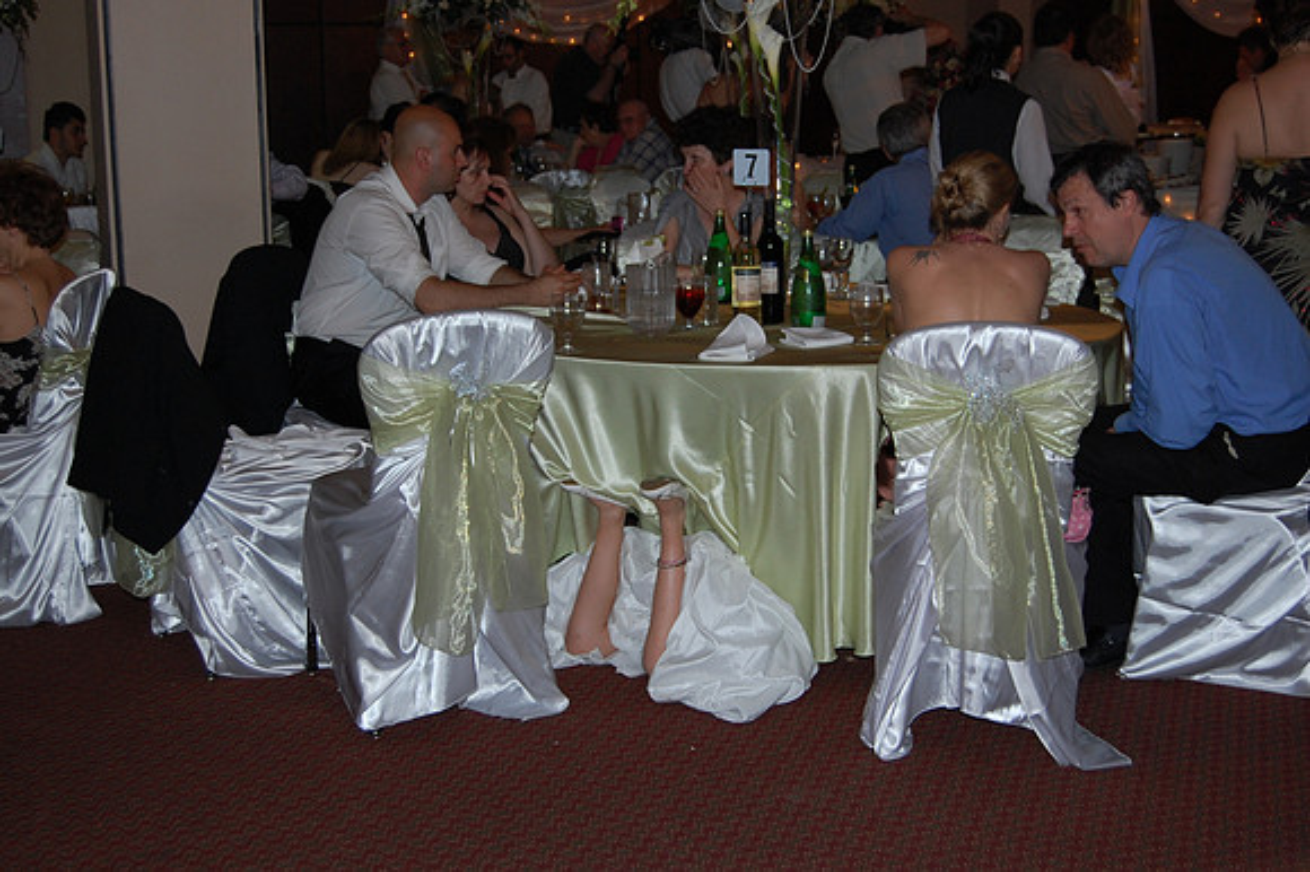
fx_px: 1855
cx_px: 655
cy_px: 436
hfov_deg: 38.9
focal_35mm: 51
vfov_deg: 26.5
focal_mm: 34
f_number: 4.5
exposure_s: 1/60
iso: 400
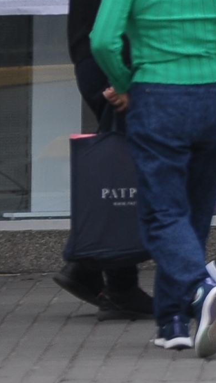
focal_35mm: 1237
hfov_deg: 1.0
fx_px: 12589
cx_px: 914
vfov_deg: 1.7
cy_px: -298
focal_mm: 190
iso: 400
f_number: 2.8
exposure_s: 1/2500
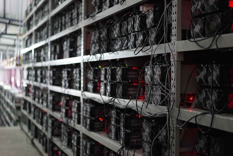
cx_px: 116
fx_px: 356
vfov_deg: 24.7
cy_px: 78
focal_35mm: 55
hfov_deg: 36.2
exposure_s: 1/160
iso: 12800
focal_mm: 55
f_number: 2
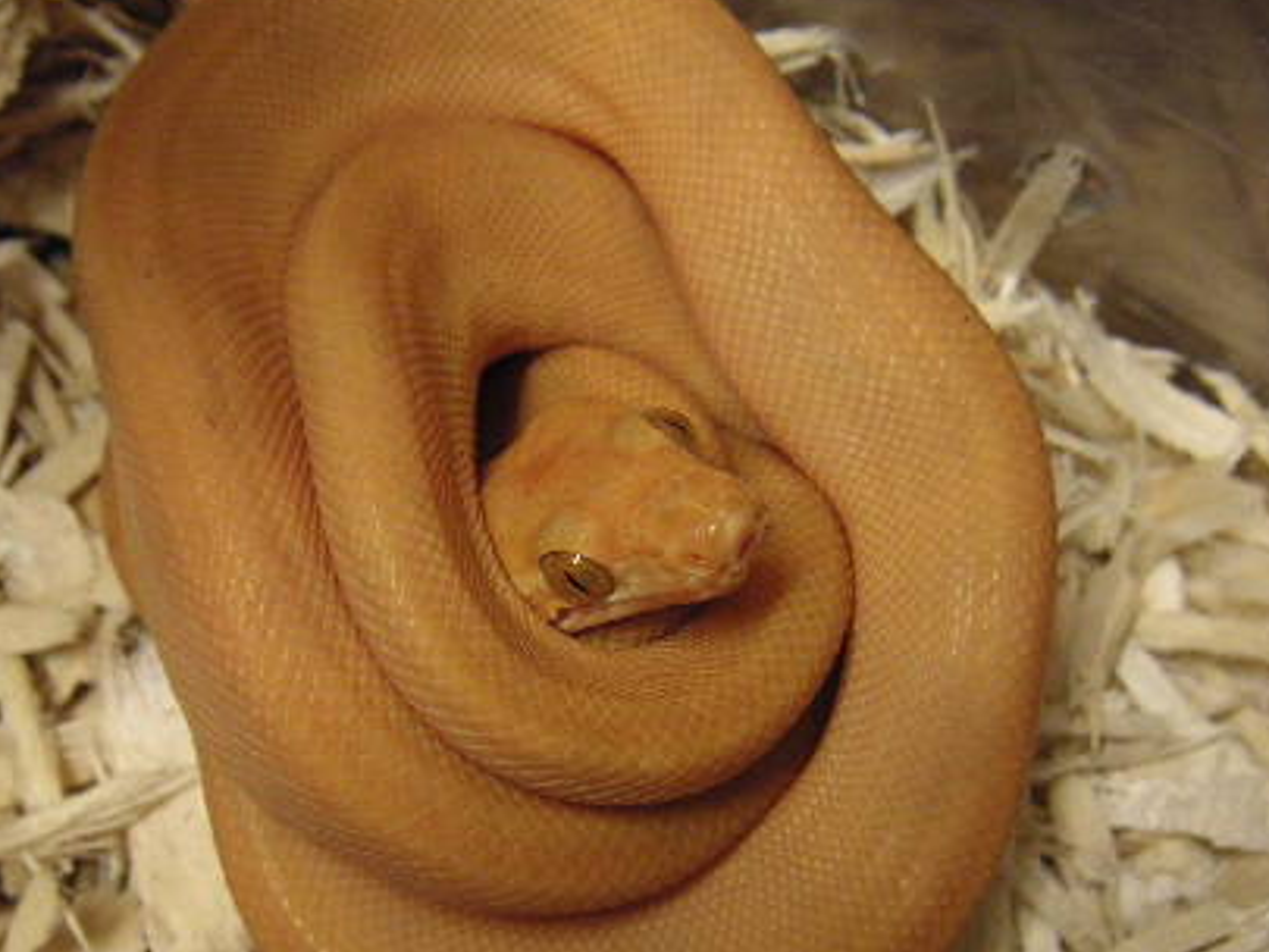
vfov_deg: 24.4
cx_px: 489
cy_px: 529
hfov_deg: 32.1
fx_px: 2200
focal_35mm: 60
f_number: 2.8
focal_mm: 6
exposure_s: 1/6
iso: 100
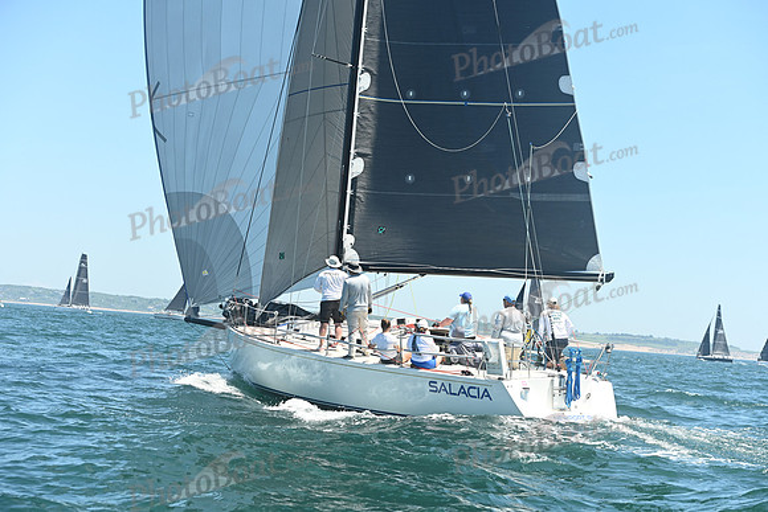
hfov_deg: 28.8
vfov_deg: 19.5
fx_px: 1494
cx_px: 384
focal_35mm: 70
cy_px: 256
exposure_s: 1/1000
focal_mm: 70
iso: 320
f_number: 5
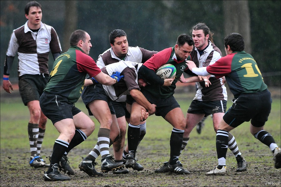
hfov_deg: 4.6
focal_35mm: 450
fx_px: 3509
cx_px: 140
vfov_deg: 3.0
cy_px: 94
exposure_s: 1/320
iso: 1000
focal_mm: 300
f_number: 4
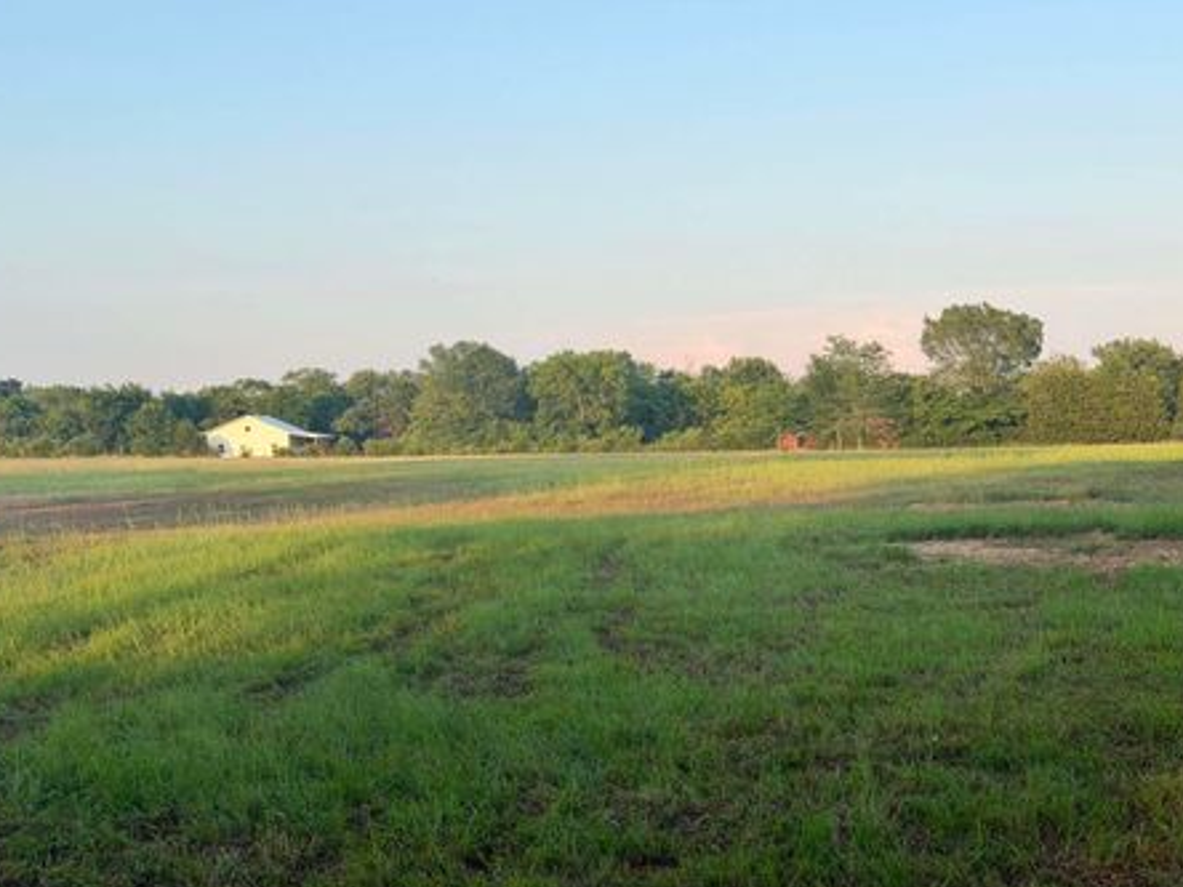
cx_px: 586
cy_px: 491
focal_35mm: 54
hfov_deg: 35.5
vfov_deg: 27.0
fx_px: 1845
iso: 64
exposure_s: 1/1222
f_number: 1.78
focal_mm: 6.76
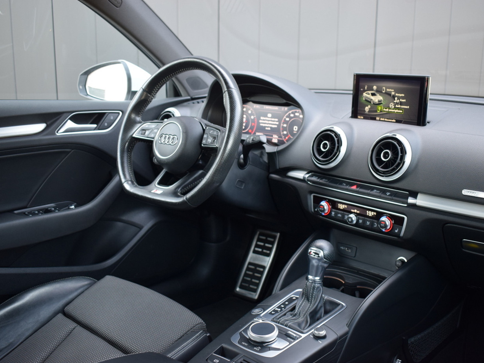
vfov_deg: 39.6
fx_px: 503
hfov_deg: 51.3
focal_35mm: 36
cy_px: 182
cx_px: 264
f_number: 4
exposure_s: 1/60
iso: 560
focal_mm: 22
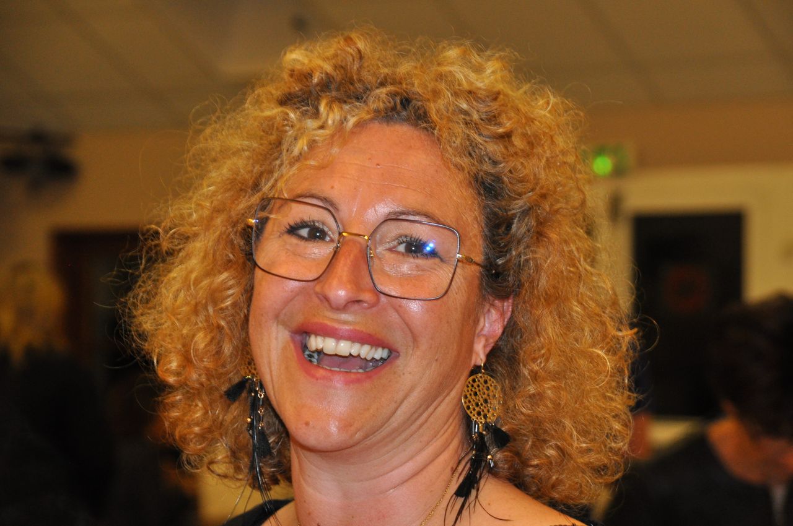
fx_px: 2970
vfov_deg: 10.1
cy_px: 263
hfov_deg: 15.2
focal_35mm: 135
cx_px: 396
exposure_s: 1/60
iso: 800
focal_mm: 90
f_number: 5.3
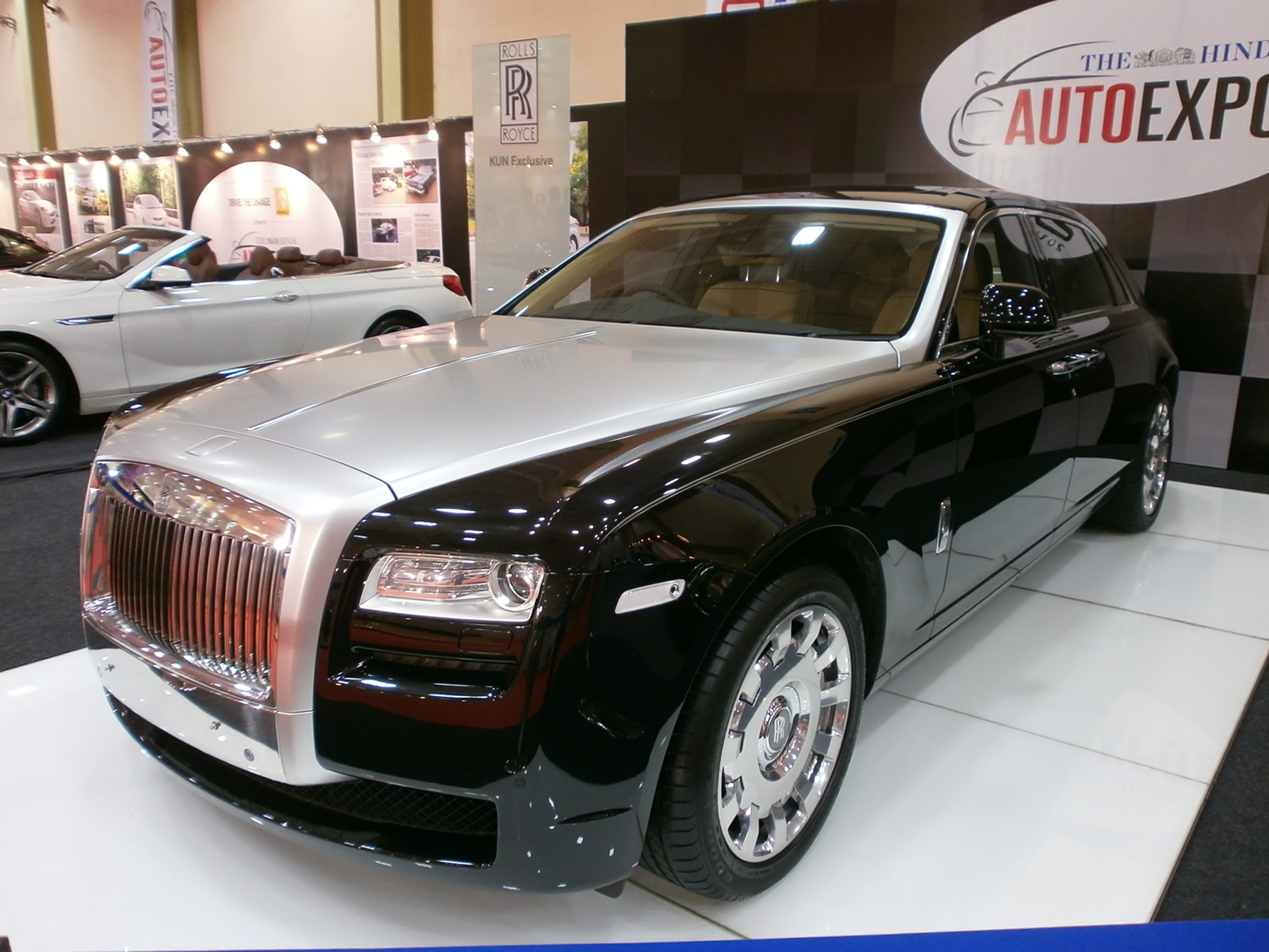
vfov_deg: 51.4
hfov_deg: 65.3
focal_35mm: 27
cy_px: 476
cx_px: 634
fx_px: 990
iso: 125
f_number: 2.9
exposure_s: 1/8
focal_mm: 4.8
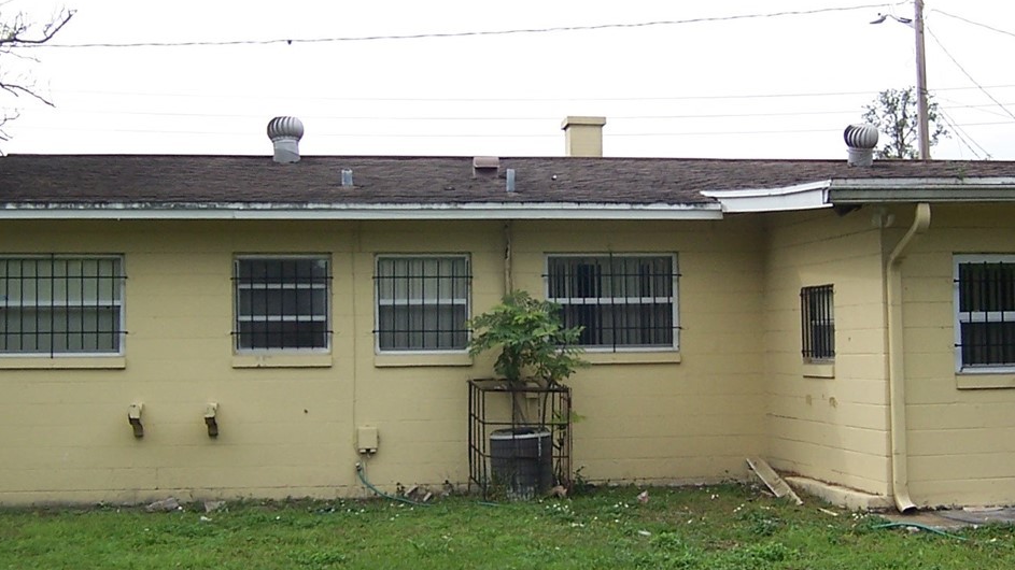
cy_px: 269
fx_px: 1641
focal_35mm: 61
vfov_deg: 19.7
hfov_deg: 34.3
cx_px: 551
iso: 80
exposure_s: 1/350
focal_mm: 5.5
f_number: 3.4
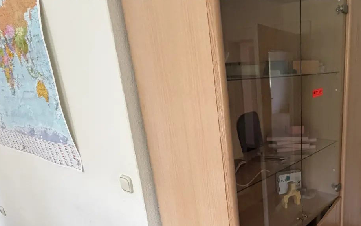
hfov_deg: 56.7
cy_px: 168
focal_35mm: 31
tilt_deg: -19.0
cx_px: 290
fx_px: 305
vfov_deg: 39.6
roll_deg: +0.7
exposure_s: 1/121
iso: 250
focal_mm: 2.22
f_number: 2.2
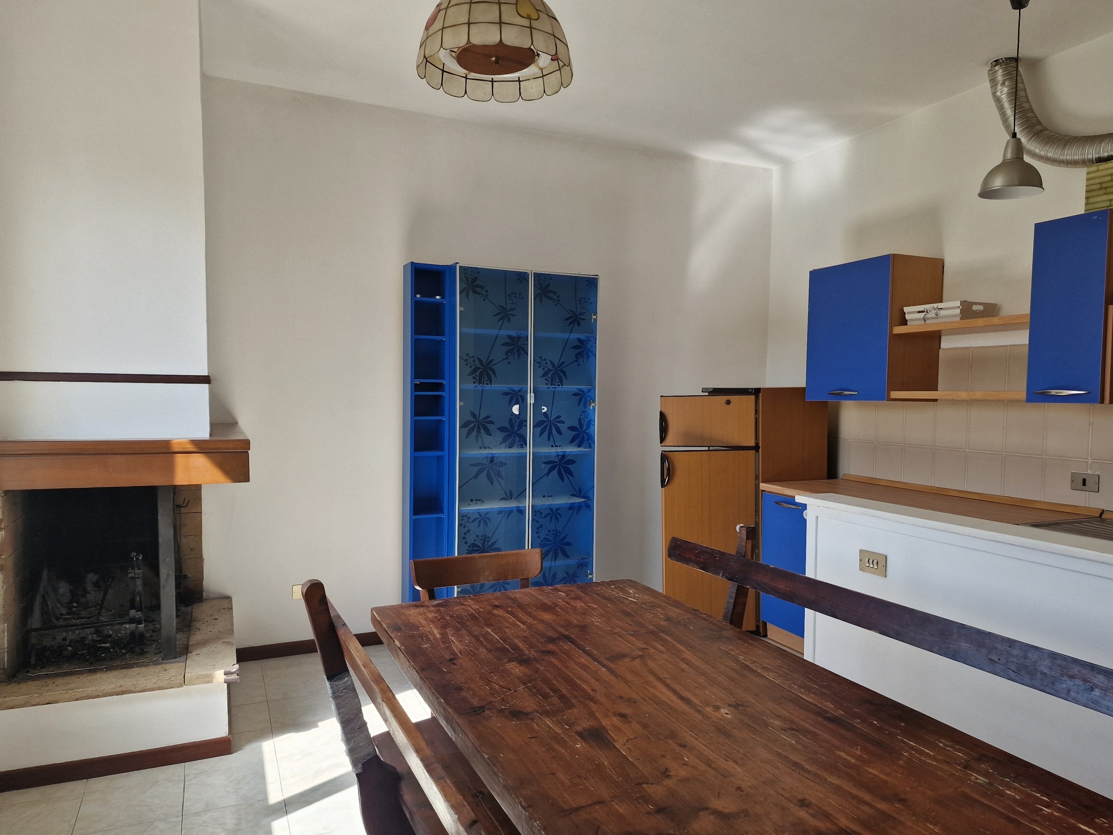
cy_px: 436
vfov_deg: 54.9
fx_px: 804
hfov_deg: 69.4
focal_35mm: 25
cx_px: 580
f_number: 1.8
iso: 50
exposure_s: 1/180
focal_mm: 6.4
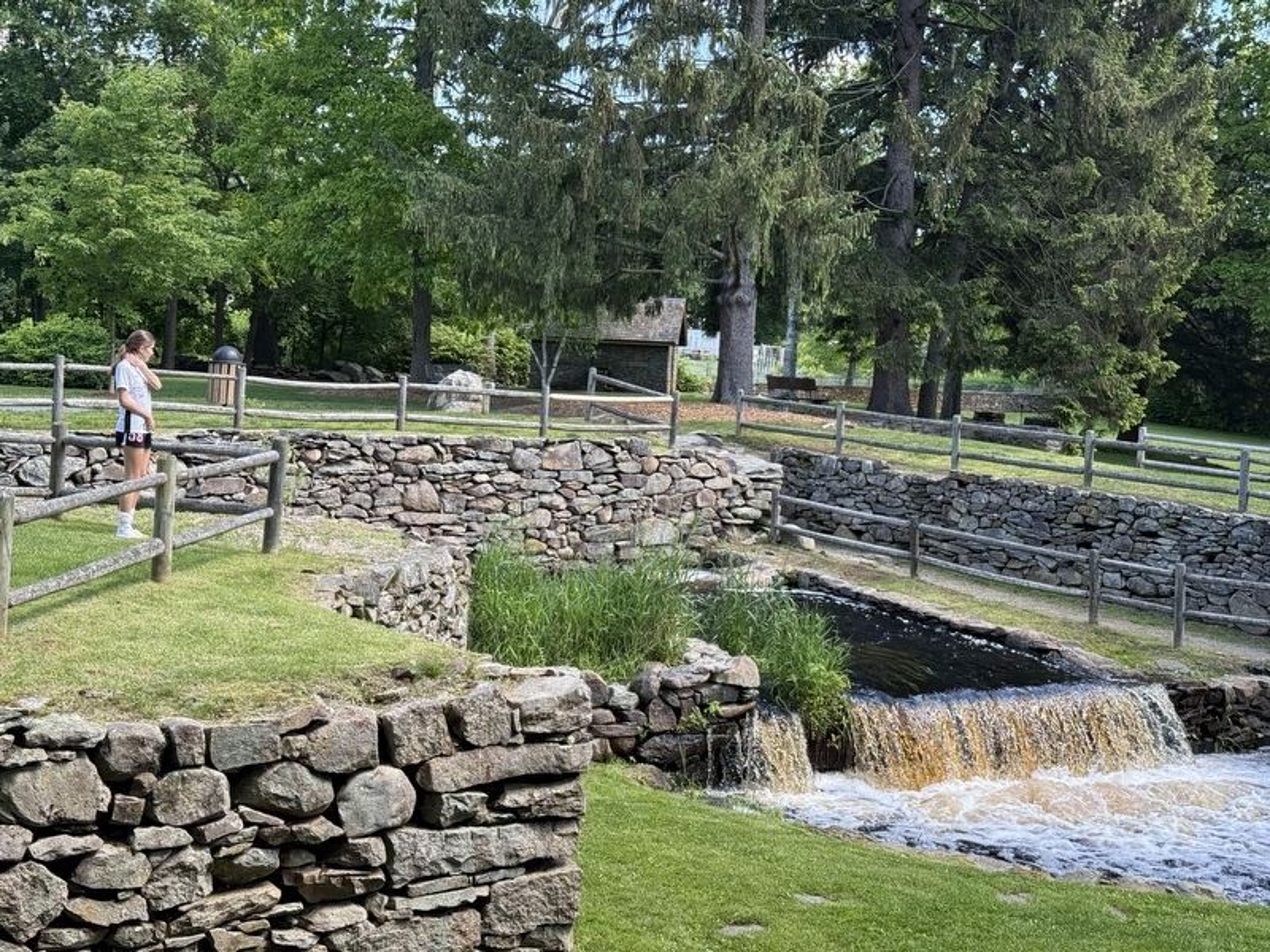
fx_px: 1761
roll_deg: -3.8
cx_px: 635
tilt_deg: -3.7
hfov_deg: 39.7
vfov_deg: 30.3
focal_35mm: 48
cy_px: 476
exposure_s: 1/320
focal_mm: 6.76
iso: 64
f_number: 1.78
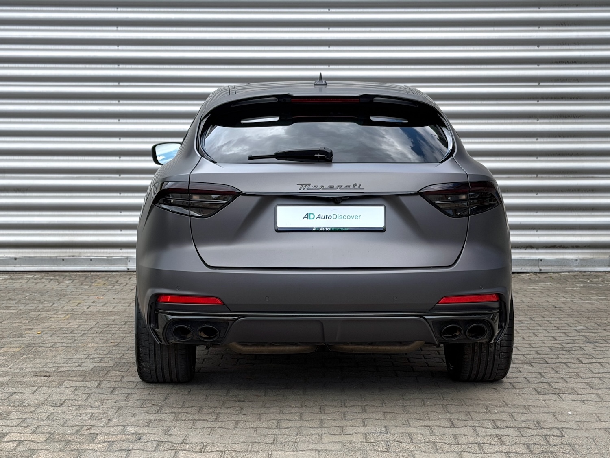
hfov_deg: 39.7
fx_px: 846
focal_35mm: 48
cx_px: 305
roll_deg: +0.5
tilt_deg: -3.7
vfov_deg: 30.3
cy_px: 229
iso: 64
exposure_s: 1/279
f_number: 1.78
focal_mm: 6.76
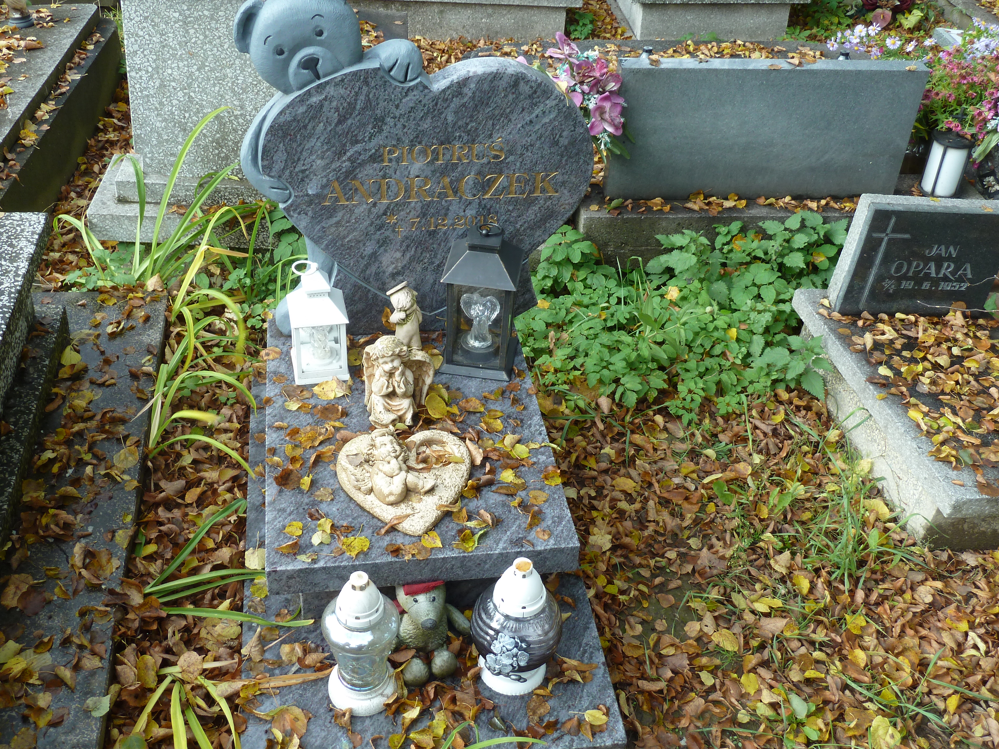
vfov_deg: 38.7
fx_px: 1068
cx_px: 471
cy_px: 357
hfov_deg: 50.1
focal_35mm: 37
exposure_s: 1/40
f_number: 3.5
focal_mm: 5.7
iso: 80
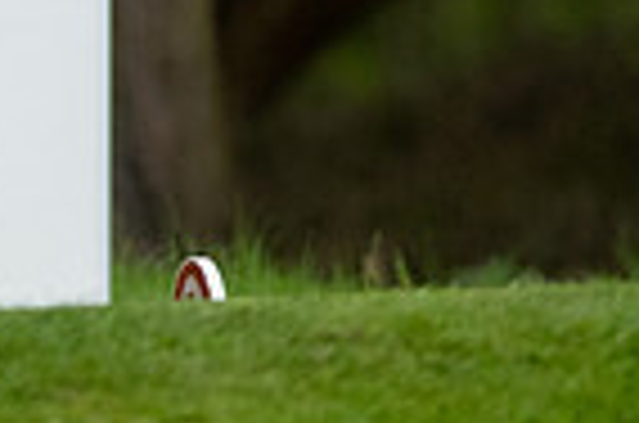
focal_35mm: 1842
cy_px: -376
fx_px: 32622
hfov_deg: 1.1
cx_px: -598
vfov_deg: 0.7
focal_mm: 300
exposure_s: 1/1250
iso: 1600
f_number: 4
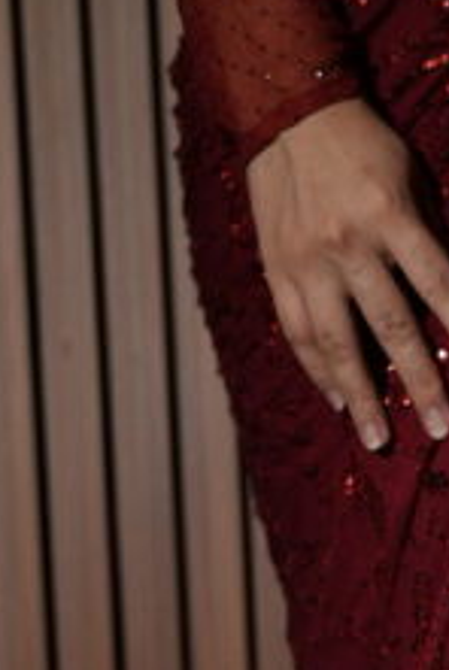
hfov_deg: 9.2
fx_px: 2648
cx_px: 840
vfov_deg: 14.1
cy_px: 761
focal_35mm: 142
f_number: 1.4
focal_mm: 35
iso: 1000
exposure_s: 1/100
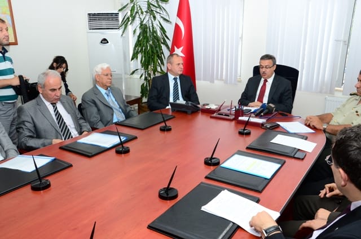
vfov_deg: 41.5
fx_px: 315
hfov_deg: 59.6
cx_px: 180
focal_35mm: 32
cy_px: 120
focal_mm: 21
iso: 800
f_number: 7.1
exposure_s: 1/60
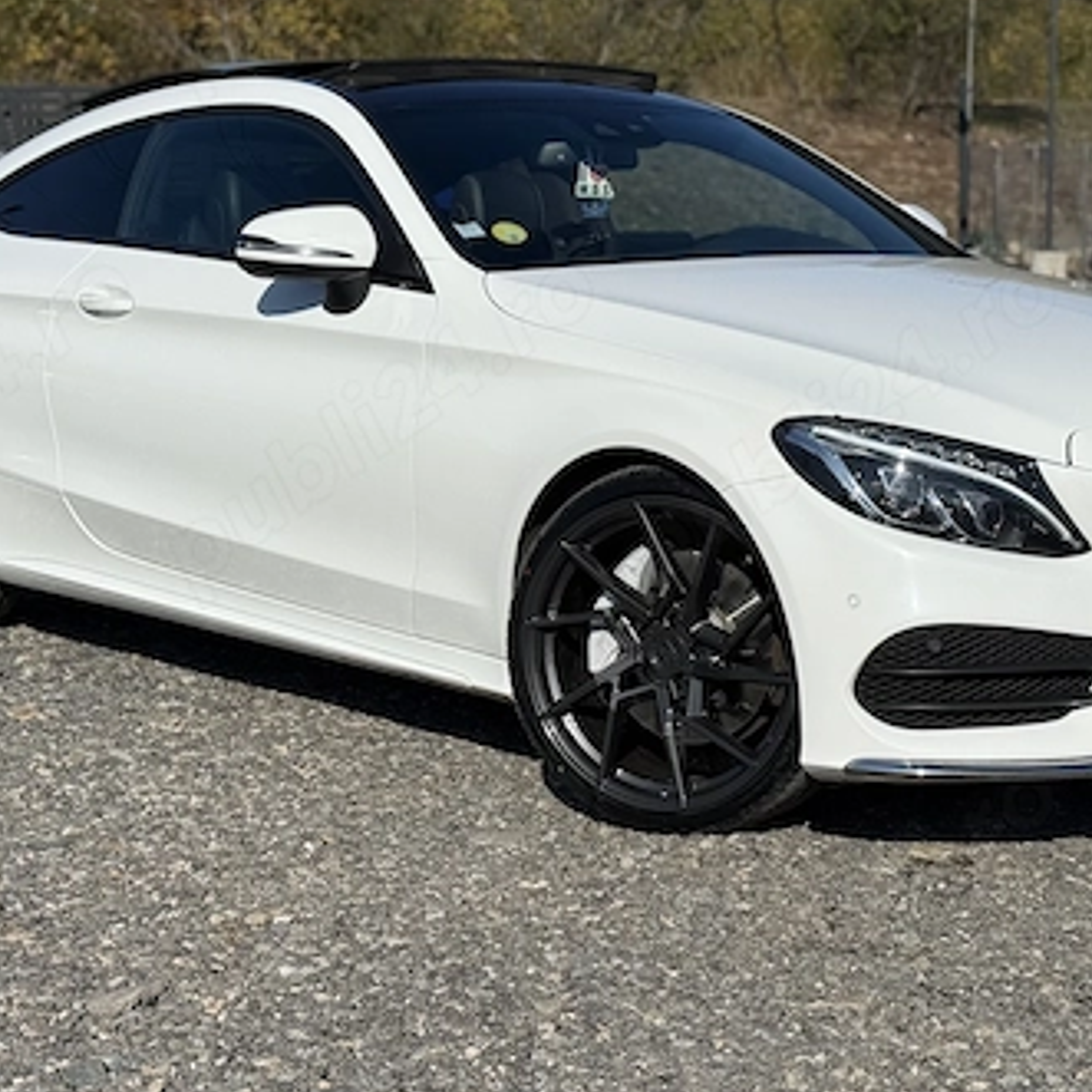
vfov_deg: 22.5
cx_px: 610
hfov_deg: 22.5
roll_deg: +1.0
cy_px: 459
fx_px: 2748
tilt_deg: -6.5
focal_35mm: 77
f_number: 1.78
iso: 50
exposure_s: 1/11364
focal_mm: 6.76
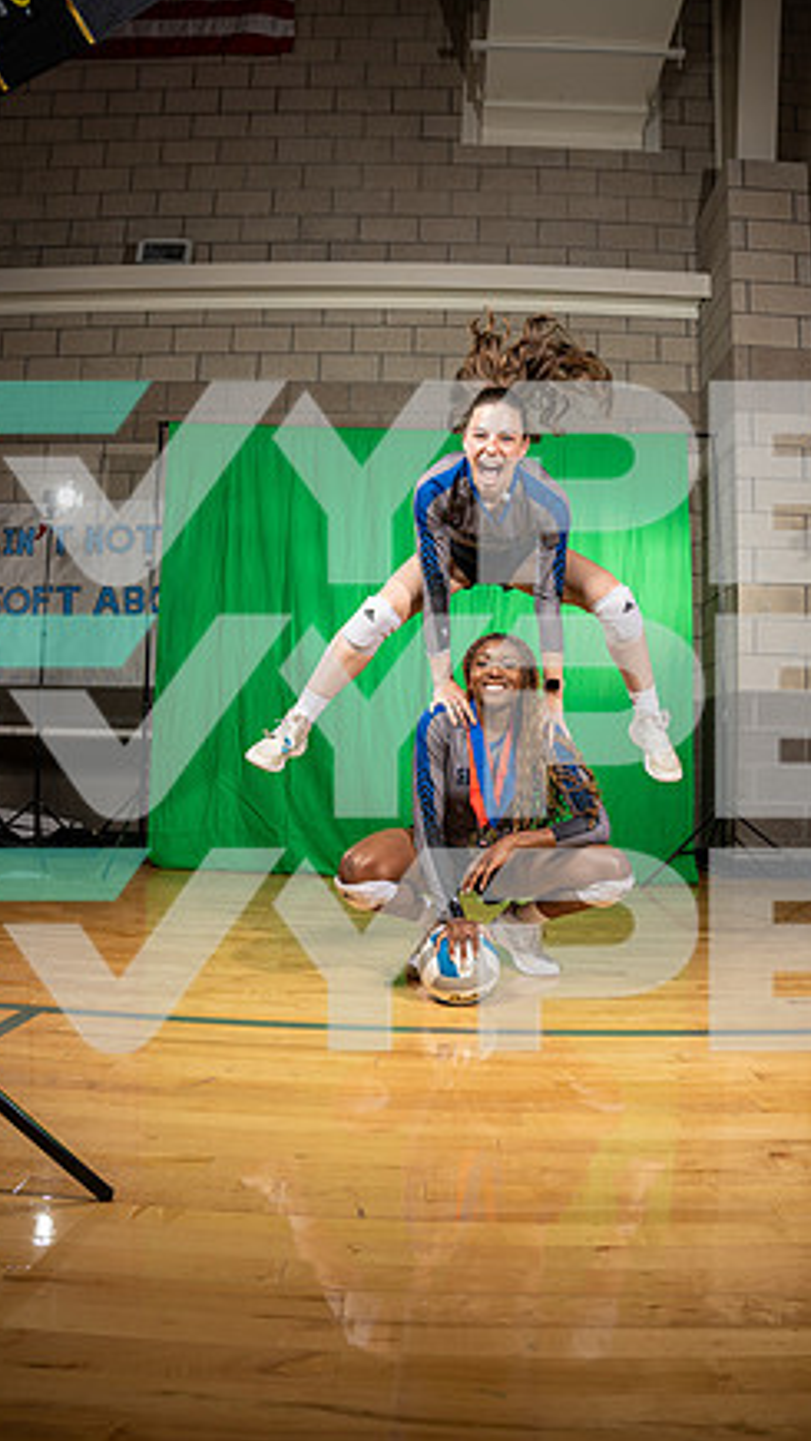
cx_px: 447
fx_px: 993
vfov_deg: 71.9
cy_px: 719
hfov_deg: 44.4
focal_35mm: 26
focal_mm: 24
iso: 160
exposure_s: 1/250
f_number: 5
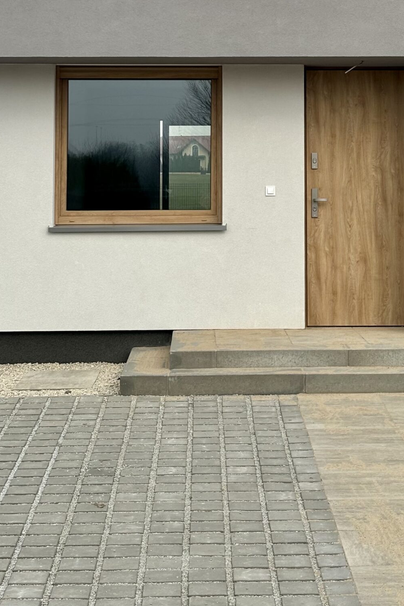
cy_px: 99
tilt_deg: +3.1
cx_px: 281
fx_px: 1549
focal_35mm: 92
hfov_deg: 14.8
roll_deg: -0.8
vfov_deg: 21.8
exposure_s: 1/1949
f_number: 1.6
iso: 32
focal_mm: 5.96
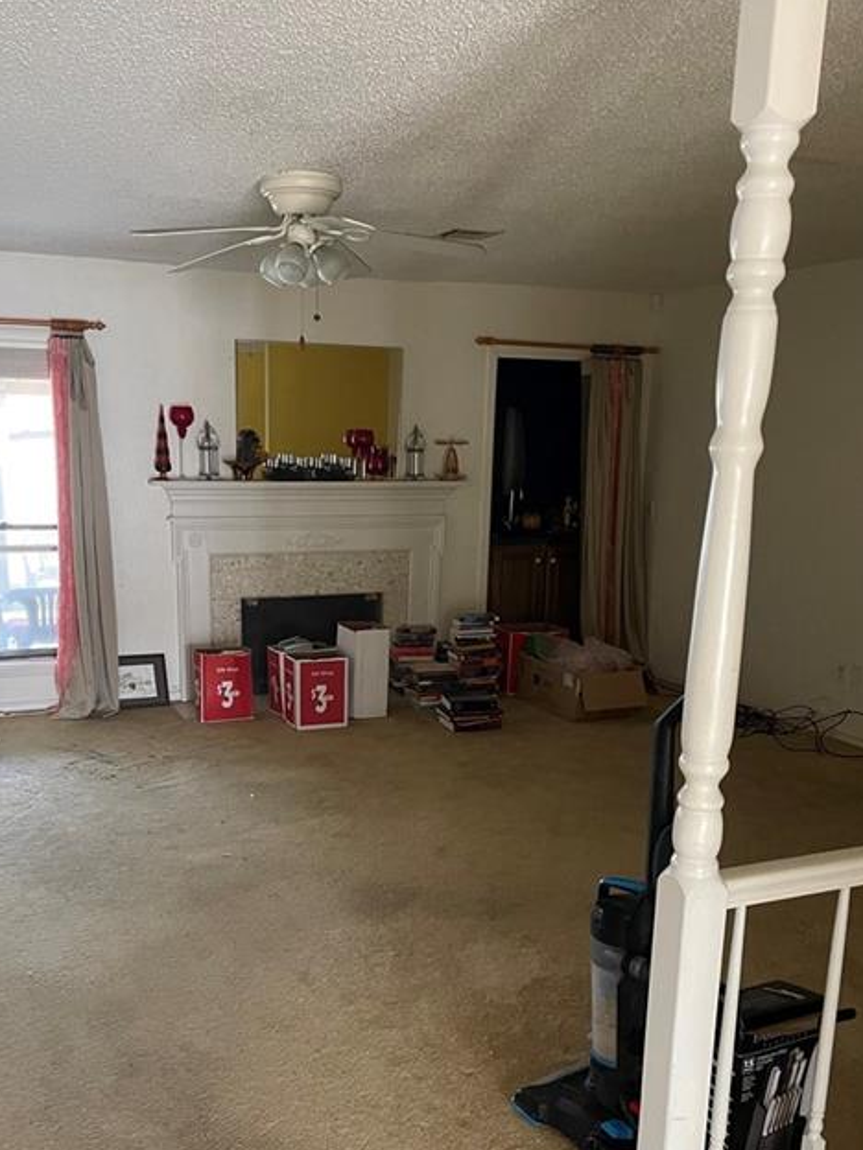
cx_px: 354
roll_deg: -1.4
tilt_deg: -12.9
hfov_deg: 44.0
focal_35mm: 32
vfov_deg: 56.4
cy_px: 693
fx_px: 1064
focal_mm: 5.1
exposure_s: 1/40
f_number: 1.6
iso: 640
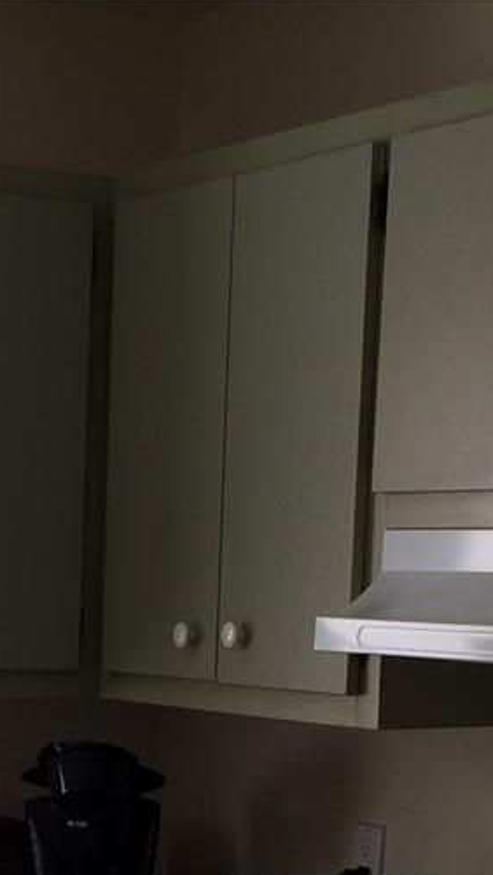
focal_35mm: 101
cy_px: 1041
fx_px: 2346
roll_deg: -1.1
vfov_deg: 19.9
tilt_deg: -12.0
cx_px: 51
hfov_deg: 11.9
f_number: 2.2
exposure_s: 1/40
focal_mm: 4.15
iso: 40
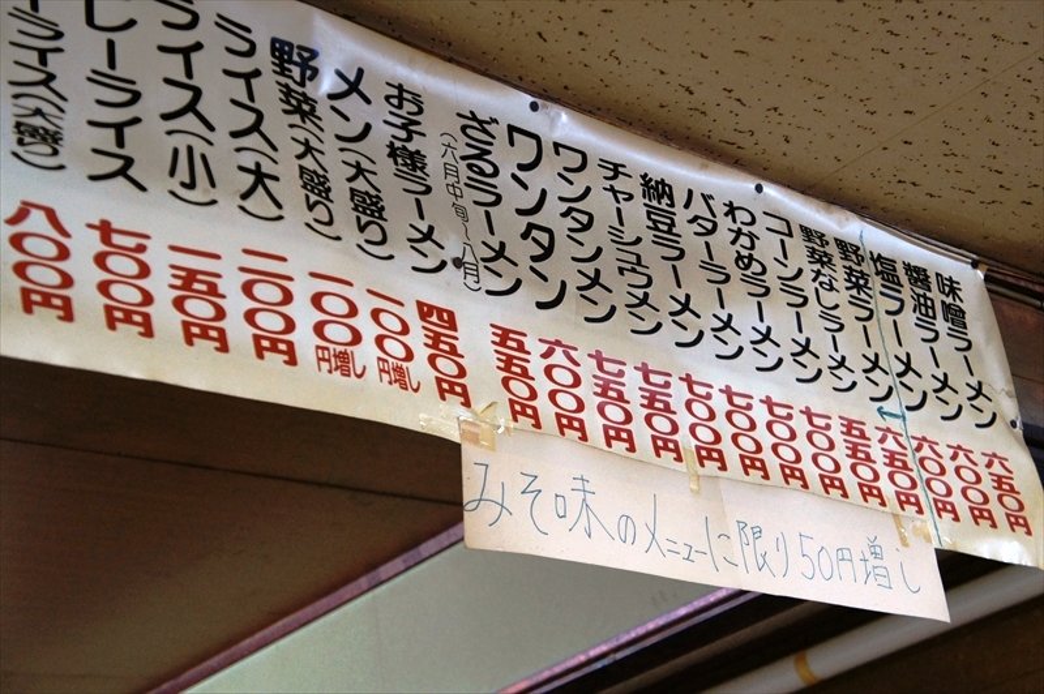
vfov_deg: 21.0
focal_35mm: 64
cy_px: 347
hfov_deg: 31.2
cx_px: 522
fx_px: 1869
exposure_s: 1/30
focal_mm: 43
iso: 1600
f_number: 4.5
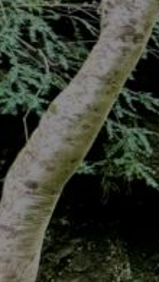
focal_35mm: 80
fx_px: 598
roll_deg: +2.8
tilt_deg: -2.6
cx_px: 652
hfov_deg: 8.0
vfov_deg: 26.4
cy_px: 103
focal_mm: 2.22
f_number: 2.2
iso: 50
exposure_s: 1/99
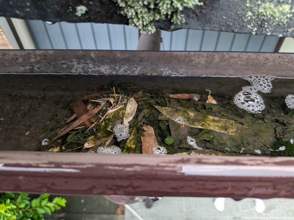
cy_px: 110
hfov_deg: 71.6
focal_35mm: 24
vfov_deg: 56.8
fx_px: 204
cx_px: 147
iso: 907
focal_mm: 4.53
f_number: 1.7
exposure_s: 1/557
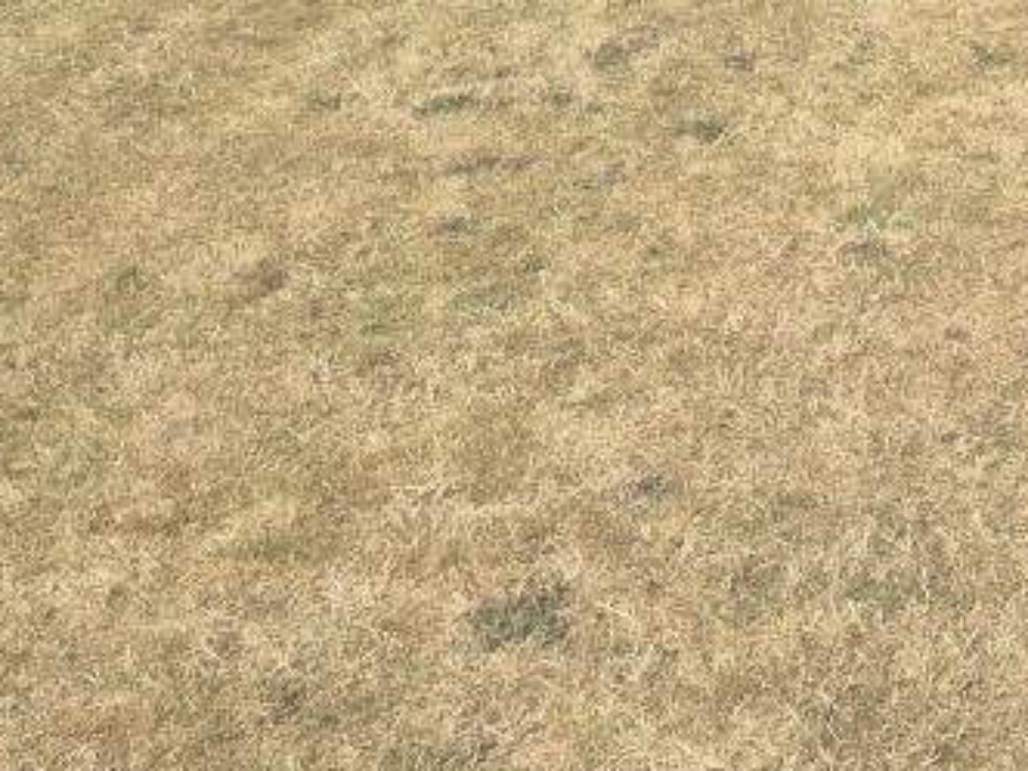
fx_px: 2109
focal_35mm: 71
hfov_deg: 25.6
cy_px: 0
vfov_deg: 20.1
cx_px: 1093
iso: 25
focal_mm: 5.4
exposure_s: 1/1756
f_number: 1.8
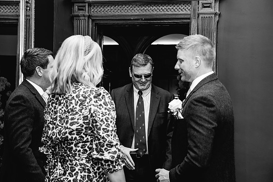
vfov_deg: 21.9
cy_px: 91
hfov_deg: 32.4
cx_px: 136
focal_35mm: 62
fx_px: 470
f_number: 5
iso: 800
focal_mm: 62
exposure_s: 1/250
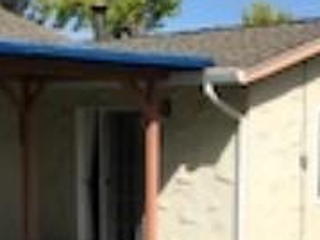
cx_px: 254
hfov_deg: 19.5
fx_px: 924
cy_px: 290
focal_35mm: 100
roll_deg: -1.1
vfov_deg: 14.3
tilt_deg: -8.4
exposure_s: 1/4167
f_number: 1.8
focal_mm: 3.99
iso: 20
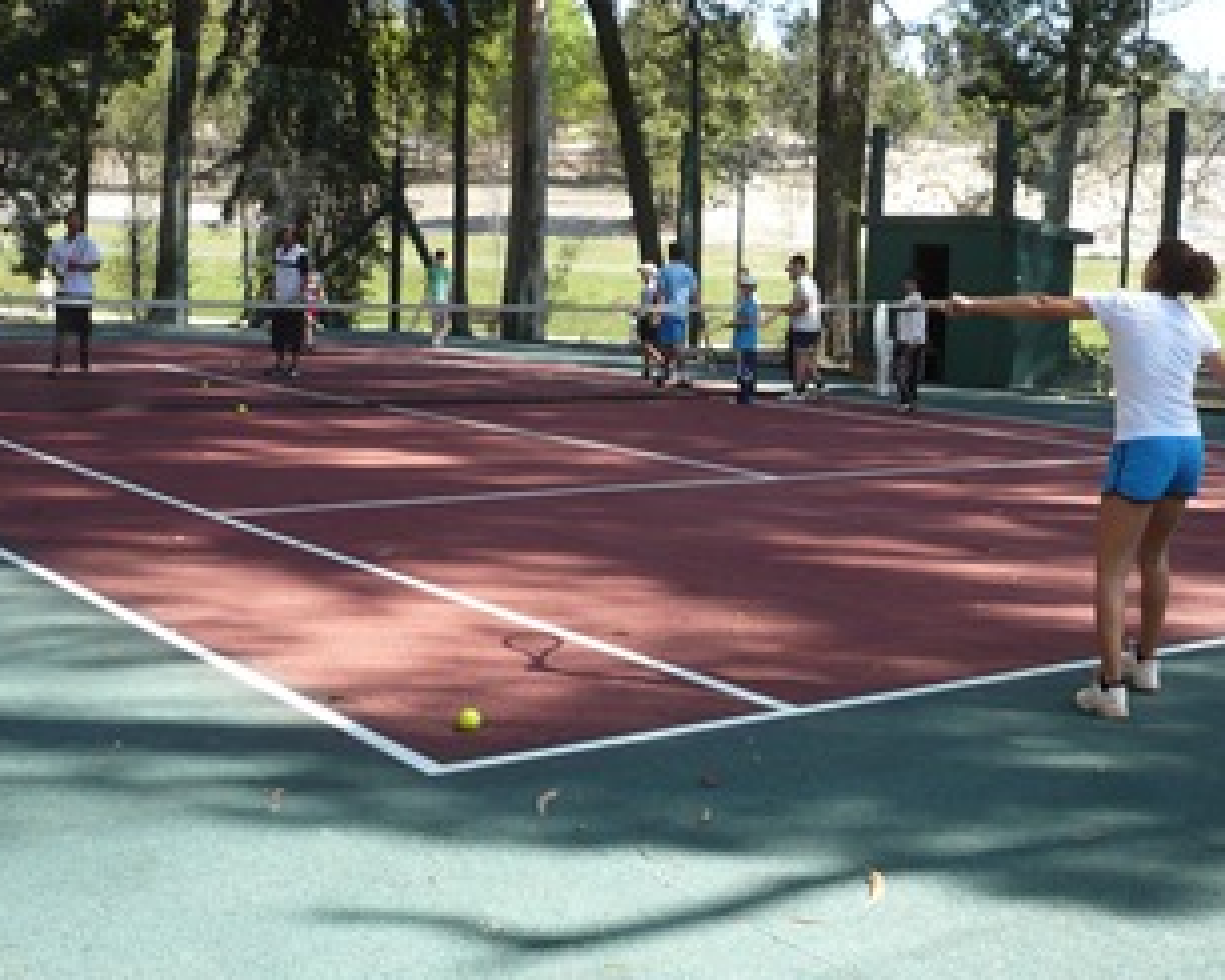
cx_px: 861
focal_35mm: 50
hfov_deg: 36.8
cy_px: 500
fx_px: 1813
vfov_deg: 30.3
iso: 100
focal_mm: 5.8
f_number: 2.8
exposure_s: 1/320
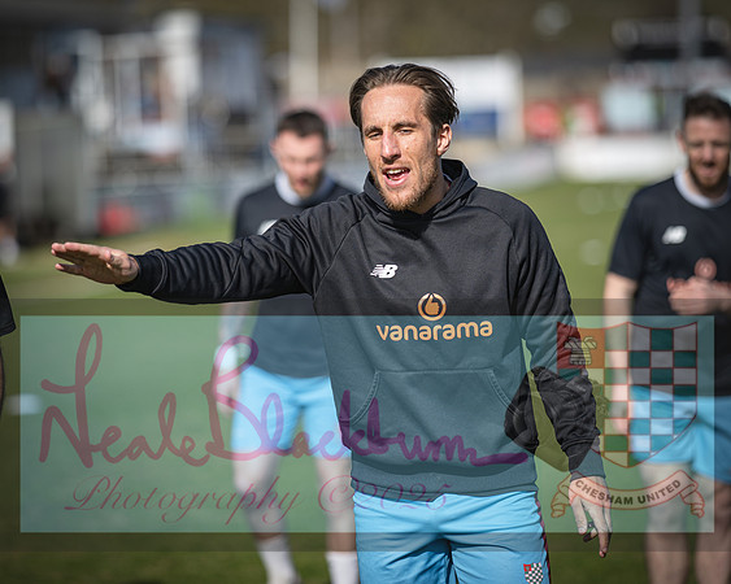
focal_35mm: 152
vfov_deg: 10.2
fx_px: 3288
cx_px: 342
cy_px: 292
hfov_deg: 12.7
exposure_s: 1/2000
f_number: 2
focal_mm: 135
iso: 32
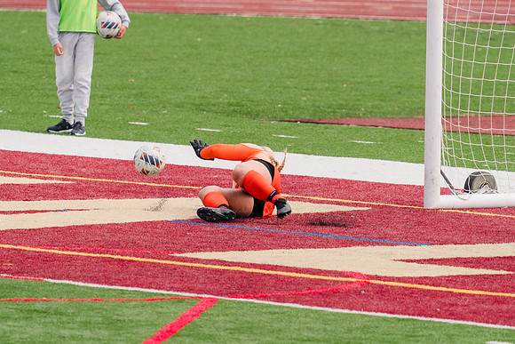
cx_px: 245
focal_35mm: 734
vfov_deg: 1.9
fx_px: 10502
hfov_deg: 2.8
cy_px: 127
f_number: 6.3
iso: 640
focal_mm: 489
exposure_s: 1/1600
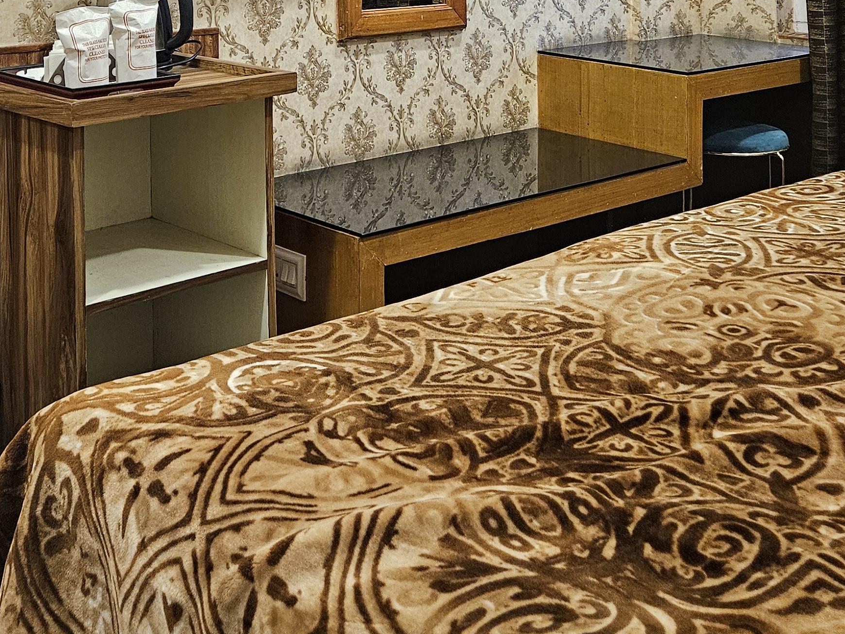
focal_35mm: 53
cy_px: -93
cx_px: 366
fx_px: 1294
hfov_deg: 36.1
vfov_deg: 25.2
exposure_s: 1/25
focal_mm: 5.4
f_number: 1.8
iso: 500
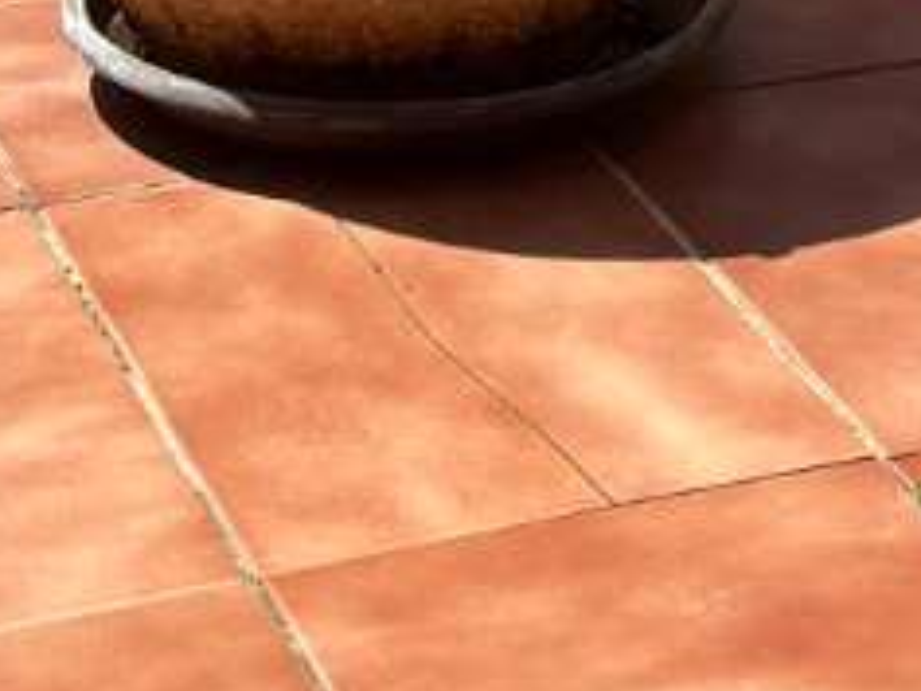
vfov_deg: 8.7
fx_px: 4390
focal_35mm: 165
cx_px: 529
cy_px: -484
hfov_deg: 12.0
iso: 50
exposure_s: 1/2899
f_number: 1.6
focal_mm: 5.1
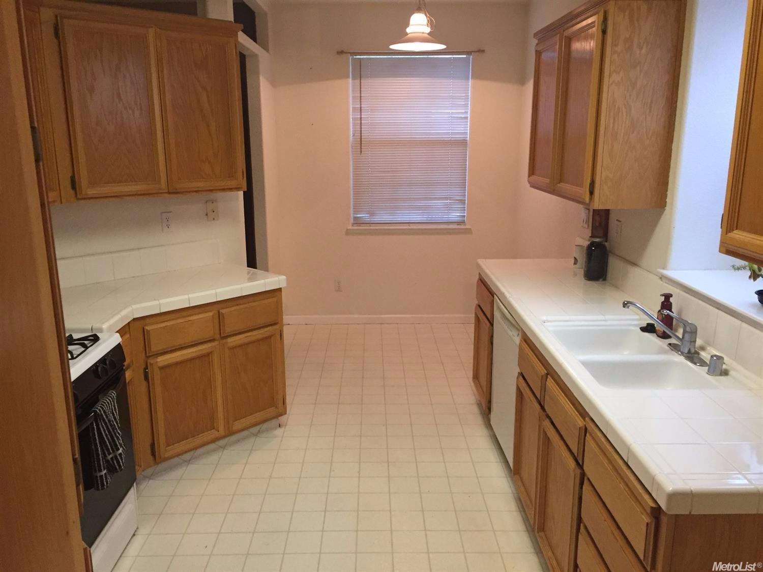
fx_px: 639
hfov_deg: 61.7
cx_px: 382
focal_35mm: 29
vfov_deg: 48.2
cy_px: 286
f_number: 2.2
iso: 160
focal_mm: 4.15
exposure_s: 1/30
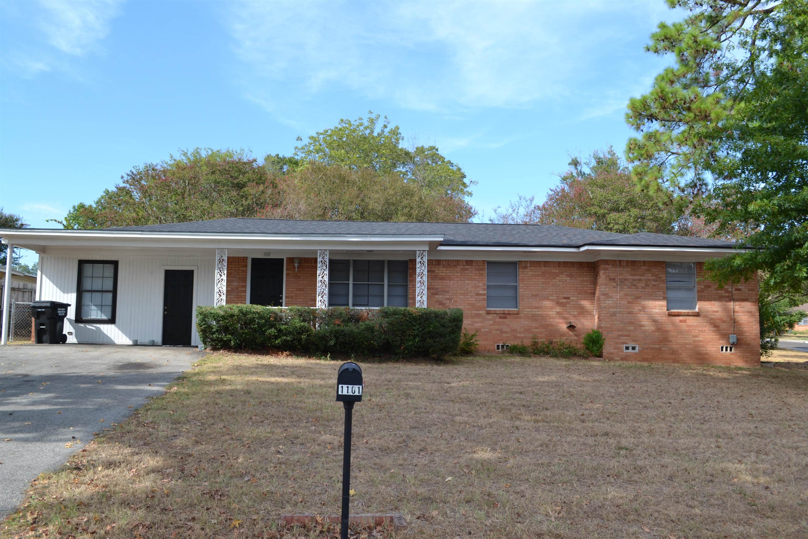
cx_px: 404
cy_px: 270
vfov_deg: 47.9
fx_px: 606
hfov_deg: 67.4
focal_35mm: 27
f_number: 6.3
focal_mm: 18
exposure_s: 1/160
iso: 100
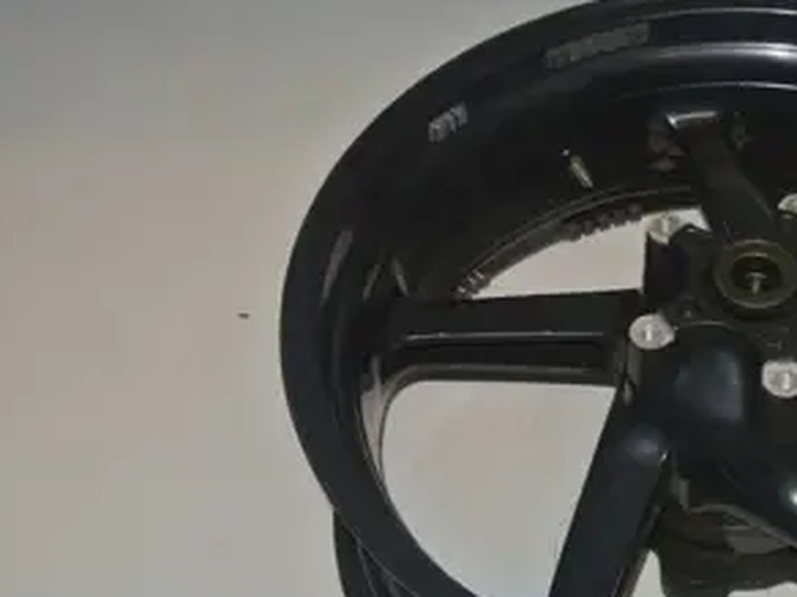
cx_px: 661
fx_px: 1635
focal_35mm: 71
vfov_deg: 20.6
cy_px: 406
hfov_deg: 26.8
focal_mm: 15.1
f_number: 4.2
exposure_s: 1/60
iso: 200
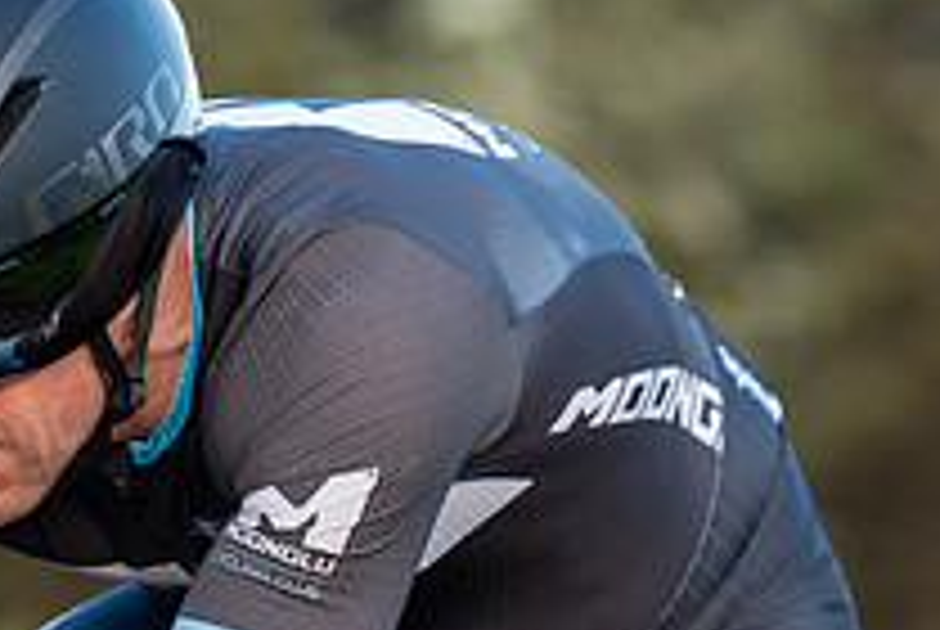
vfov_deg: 2.5
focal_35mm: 554
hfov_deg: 3.7
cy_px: 493
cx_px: 49
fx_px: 14486
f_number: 4
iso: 1000
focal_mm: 200
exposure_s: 1/1000
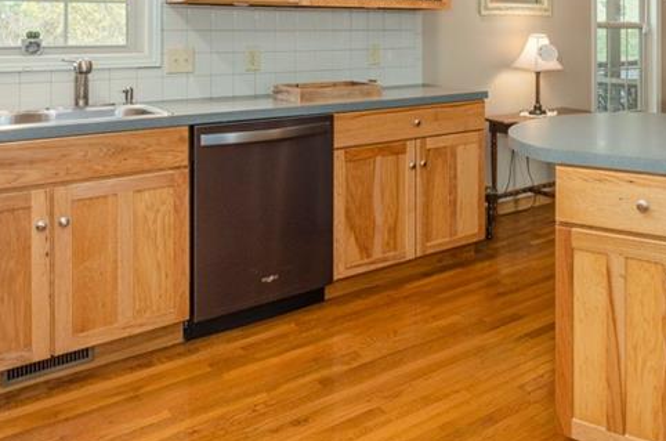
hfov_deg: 52.1
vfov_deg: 35.1
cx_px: 497
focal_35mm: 35
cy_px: 31
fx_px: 647
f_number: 7.1
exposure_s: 1/80
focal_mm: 11
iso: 500
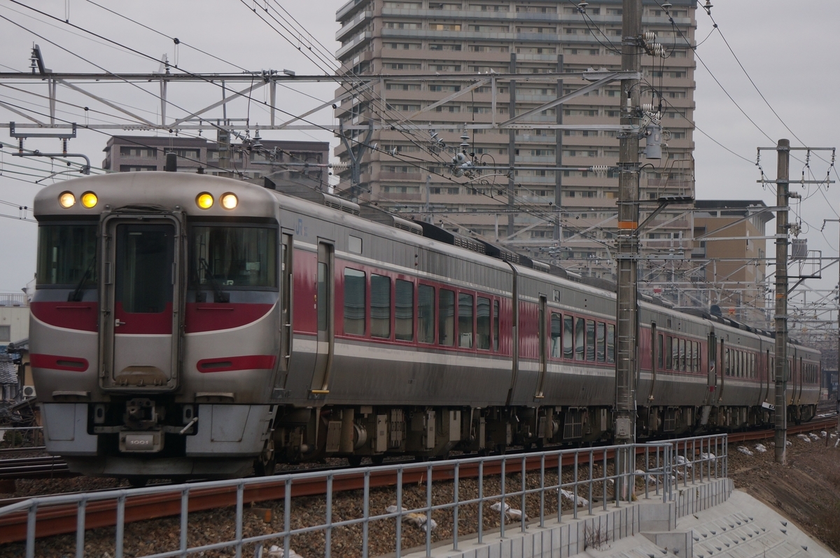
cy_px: 279
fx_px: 2866
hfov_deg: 16.7
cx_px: 420
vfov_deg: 11.1
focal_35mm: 123
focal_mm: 82
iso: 250
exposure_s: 1/800
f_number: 5
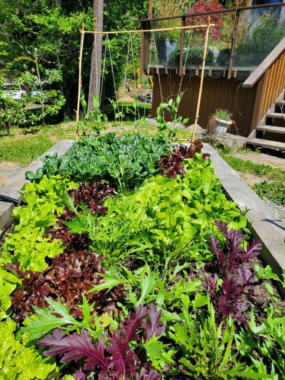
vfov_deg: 67.3
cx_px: 142
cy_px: 190
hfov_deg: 53.1
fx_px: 285
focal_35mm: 26
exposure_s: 1/1415
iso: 50
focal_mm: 4.3
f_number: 2.4
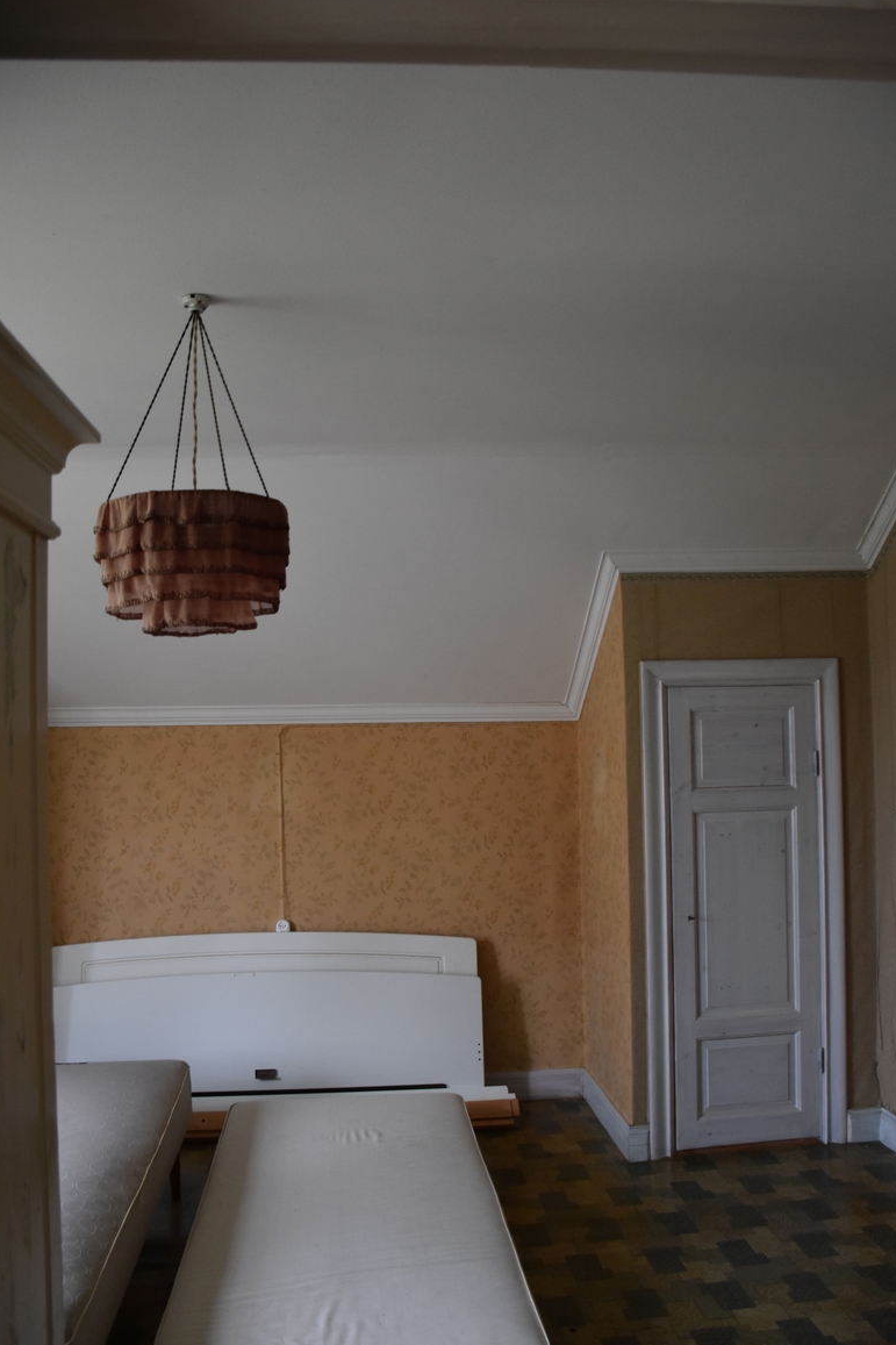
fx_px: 1046
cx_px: 452
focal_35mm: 28
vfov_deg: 65.5
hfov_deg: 46.4
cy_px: 684
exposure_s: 1/60
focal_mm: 18
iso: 1100
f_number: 3.5
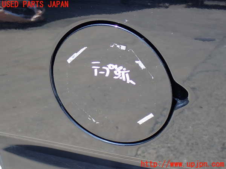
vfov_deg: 20.7
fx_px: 464
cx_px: 113
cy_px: 84
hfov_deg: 27.4
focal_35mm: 71
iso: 160
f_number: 3.9
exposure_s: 1/125
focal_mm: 12.73
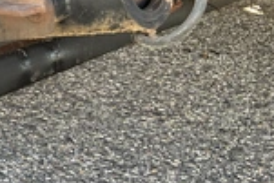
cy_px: 69
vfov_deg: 17.1
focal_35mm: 80
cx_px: -76
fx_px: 609
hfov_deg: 22.8
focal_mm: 3
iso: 25
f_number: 1.8
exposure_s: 1/122
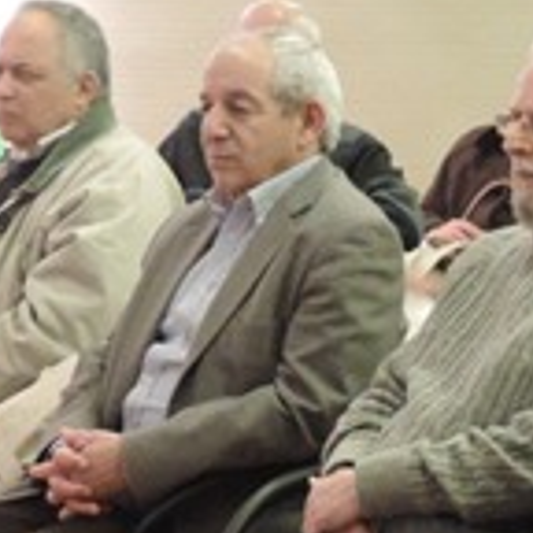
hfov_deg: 9.4
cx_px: 422
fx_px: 3223
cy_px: 603
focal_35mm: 185
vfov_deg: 9.4
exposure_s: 1/8
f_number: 3.5
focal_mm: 8.3
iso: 800
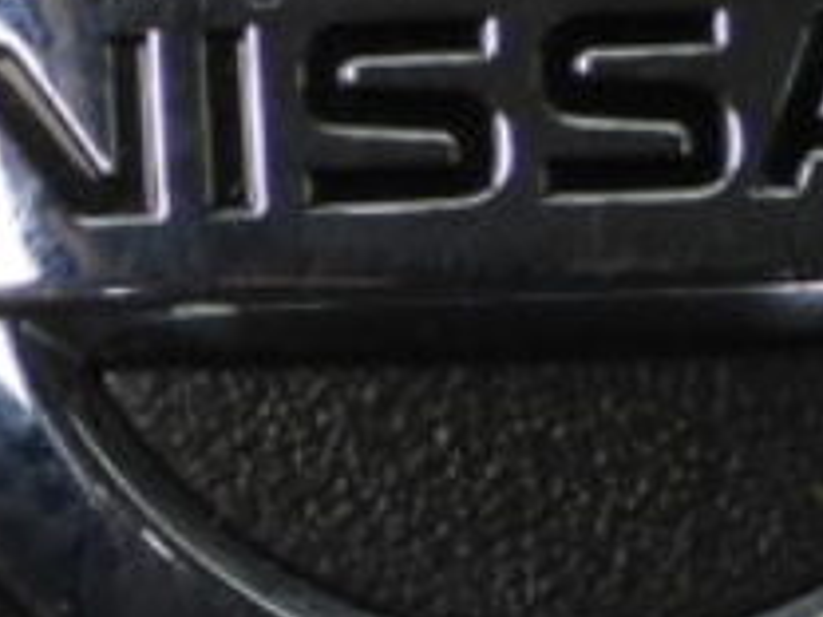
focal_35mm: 656
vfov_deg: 2.3
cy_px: 71
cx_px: -2050
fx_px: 15596
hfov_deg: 2.9
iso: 100
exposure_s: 1/125
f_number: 3.5
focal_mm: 15.3
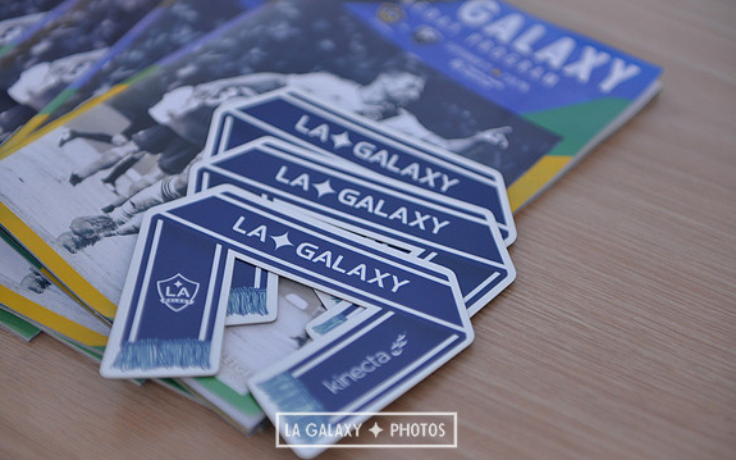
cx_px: 366
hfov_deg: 28.6
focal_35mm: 72
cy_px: 238
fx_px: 1444
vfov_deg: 18.1
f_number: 2.8
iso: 1100
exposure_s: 1/4000
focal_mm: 70
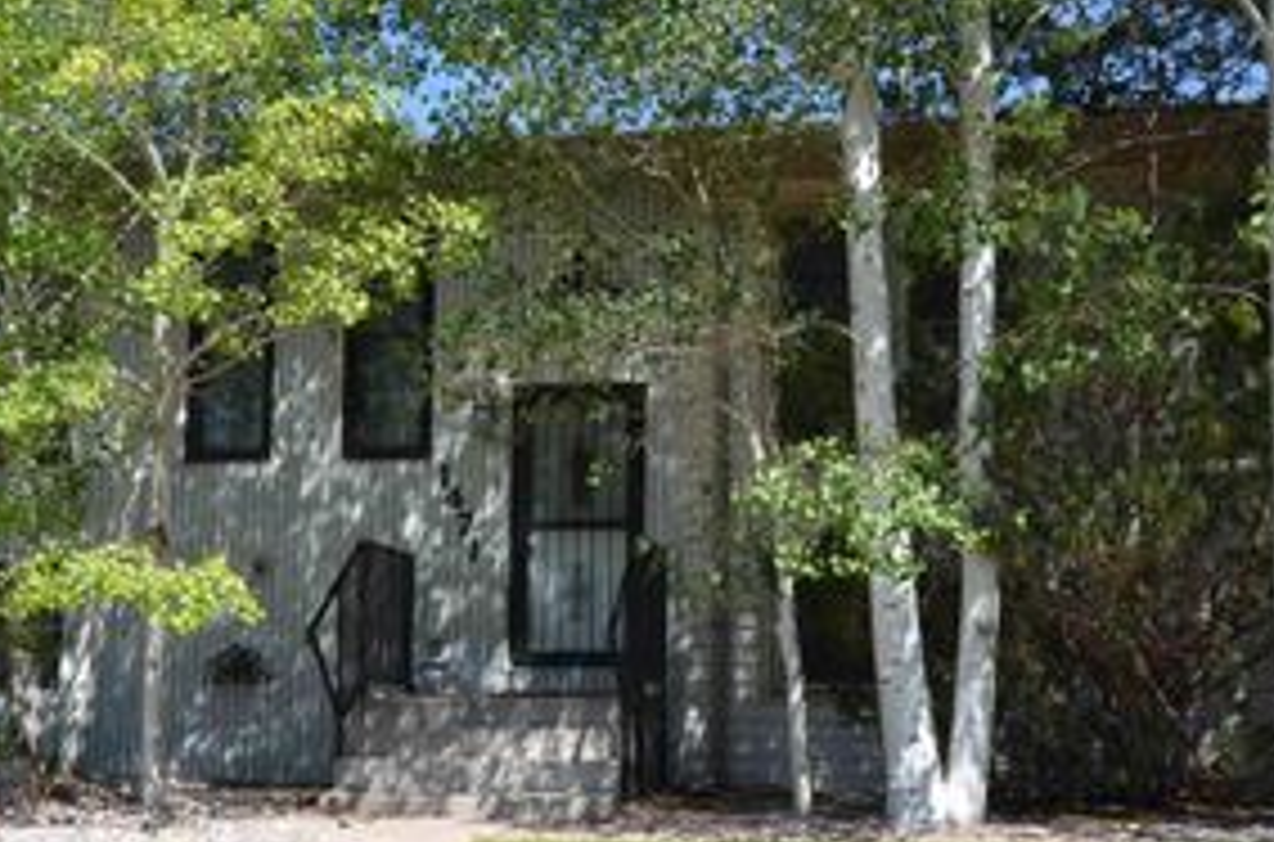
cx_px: 558
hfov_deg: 37.6
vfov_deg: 25.4
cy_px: 448
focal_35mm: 53
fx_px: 1870
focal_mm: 20
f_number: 8
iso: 160
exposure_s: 1/250
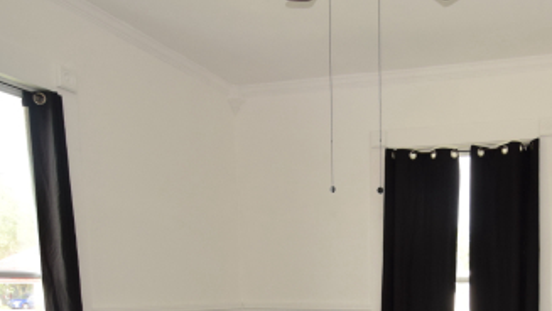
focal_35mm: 36
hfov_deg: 51.7
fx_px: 527
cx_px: 443
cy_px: 338
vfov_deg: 29.7
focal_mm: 10
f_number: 5.6
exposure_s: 1/125
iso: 500
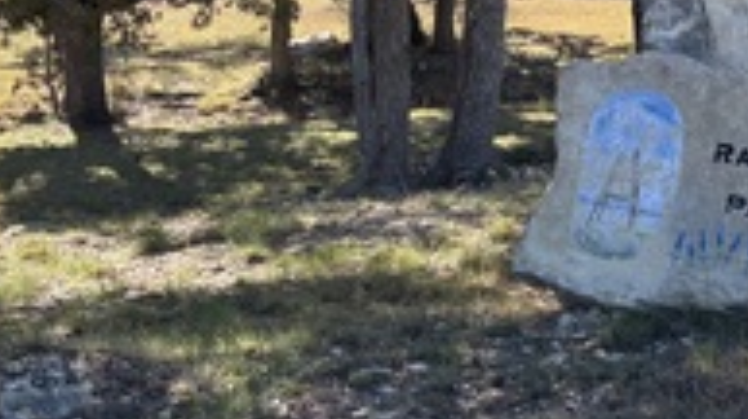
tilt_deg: -7.8
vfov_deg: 12.8
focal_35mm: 94
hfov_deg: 22.1
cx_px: 686
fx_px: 1862
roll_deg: +2.9
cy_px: 155
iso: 50
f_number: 1.6
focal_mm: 5.96
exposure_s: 1/865
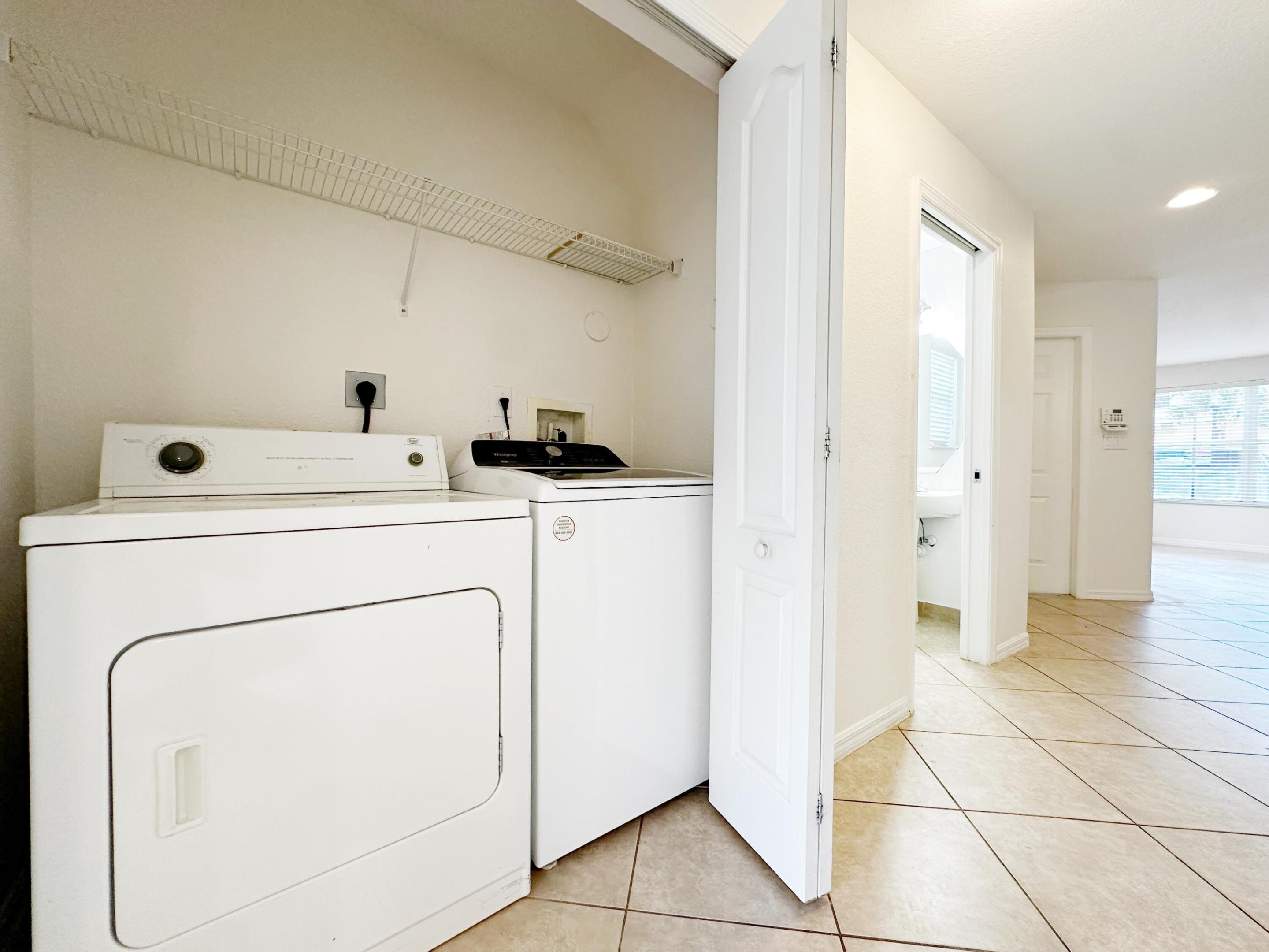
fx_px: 513
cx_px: 634
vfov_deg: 85.7
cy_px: 476
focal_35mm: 14
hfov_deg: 102.1
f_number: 2.2
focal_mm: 2.22
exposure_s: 1/120
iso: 200
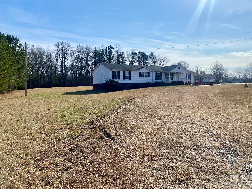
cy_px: 94
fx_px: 189
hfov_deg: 67.3
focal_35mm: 26
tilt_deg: -3.3
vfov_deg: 53.1
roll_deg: +0.1
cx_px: 126
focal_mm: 4.25
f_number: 1.8
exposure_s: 1/6410
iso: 32
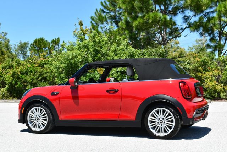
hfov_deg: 33.4
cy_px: 76
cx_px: 114
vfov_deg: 22.7
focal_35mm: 60
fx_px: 379
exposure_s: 1/250
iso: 180
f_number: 8
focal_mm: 30
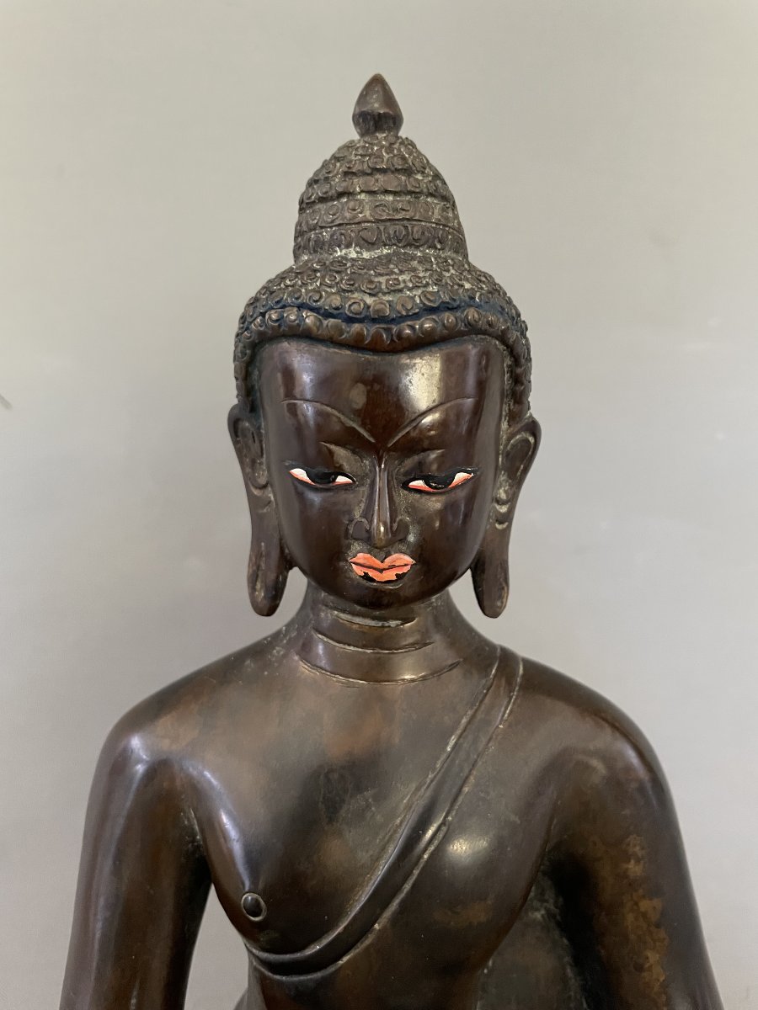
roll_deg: -2.2
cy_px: 505
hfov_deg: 53.1
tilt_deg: -11.1
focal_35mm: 26
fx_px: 759
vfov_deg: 67.3
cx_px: 379
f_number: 1.6
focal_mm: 4.2
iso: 640
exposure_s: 1/30
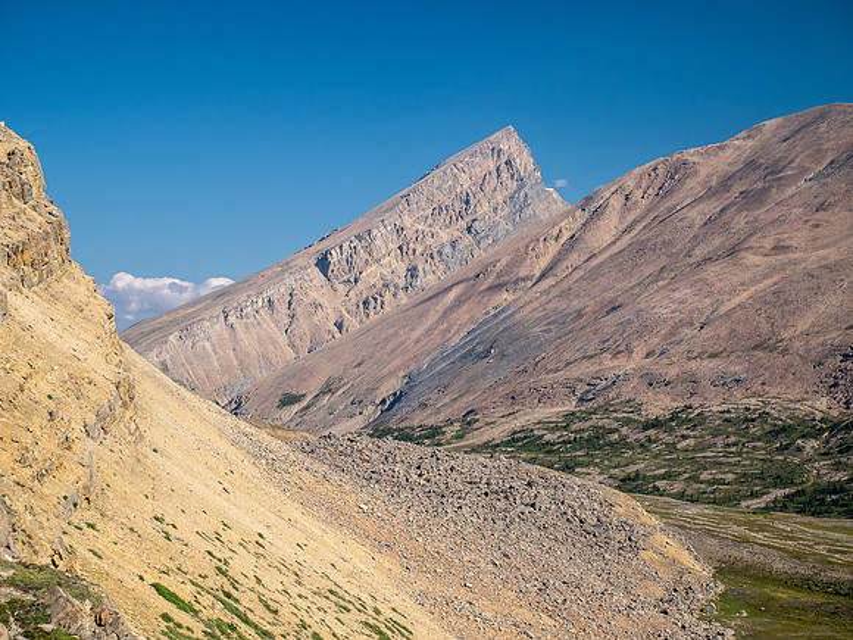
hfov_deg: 30.3
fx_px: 1577
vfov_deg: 22.9
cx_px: 426
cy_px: 320
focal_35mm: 64
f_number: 8
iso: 200
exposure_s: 1/250
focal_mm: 32
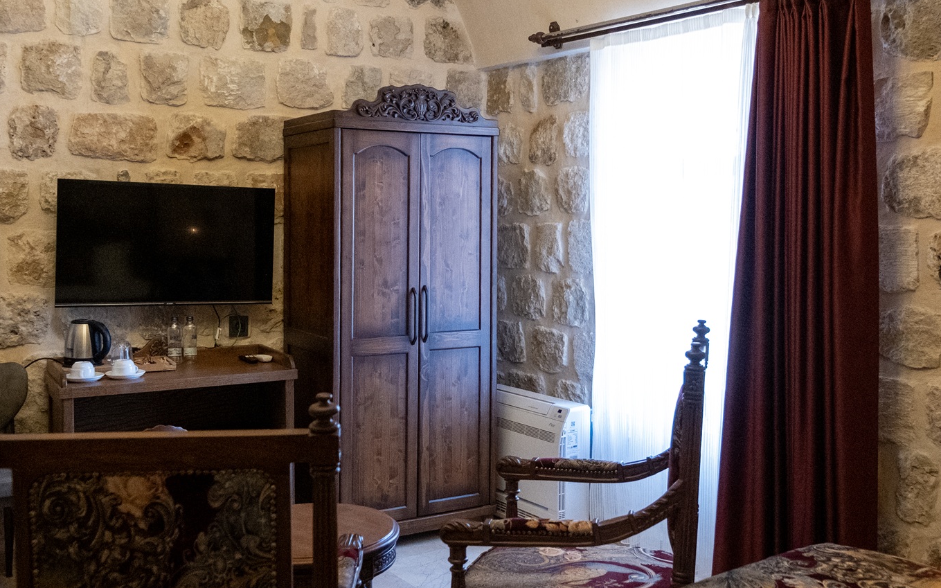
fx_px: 923
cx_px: 479
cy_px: 248
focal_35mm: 36
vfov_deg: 35.3
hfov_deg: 54.0
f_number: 2.8
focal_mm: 16
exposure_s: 1/500
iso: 5000
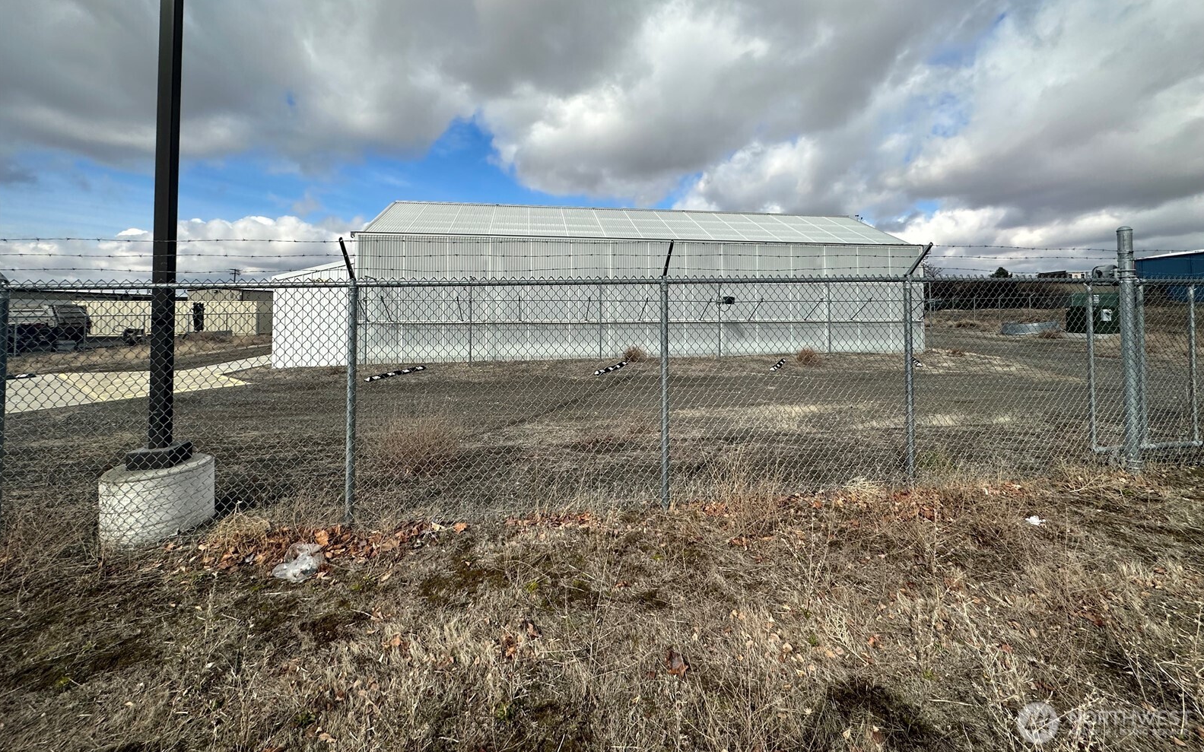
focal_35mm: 15
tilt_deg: +2.3
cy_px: 297
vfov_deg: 73.9
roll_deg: -0.3
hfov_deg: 101.5
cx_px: 606
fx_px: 492
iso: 50
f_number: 2.2
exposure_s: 1/2817
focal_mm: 2.22
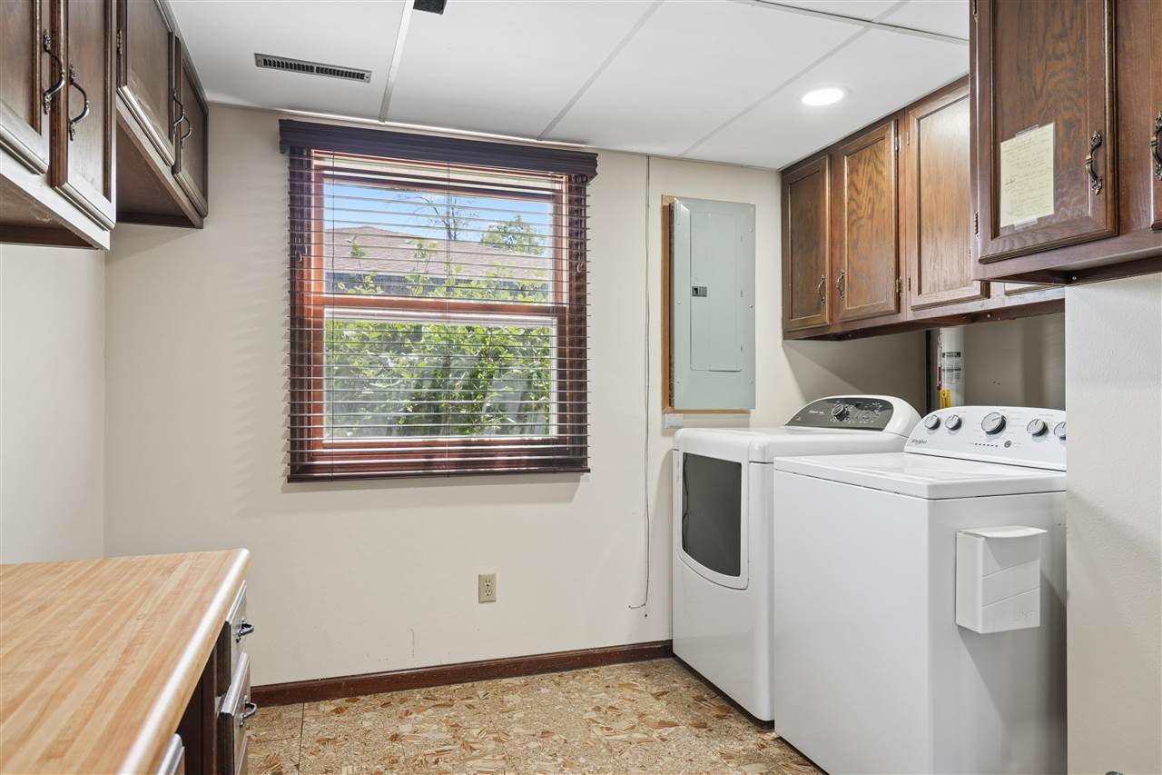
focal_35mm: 22
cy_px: 388
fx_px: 710
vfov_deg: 57.2
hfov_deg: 78.6
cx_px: 581
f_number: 8
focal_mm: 22
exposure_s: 1/25
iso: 400
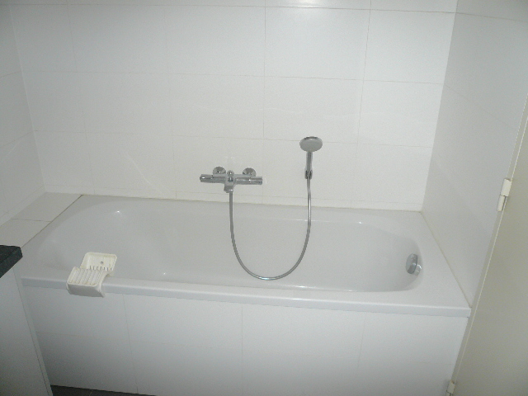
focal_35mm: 28
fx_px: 427
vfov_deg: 49.7
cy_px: 198
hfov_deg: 63.4
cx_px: 264
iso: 100
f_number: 2.8
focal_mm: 4.6
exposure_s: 1/30
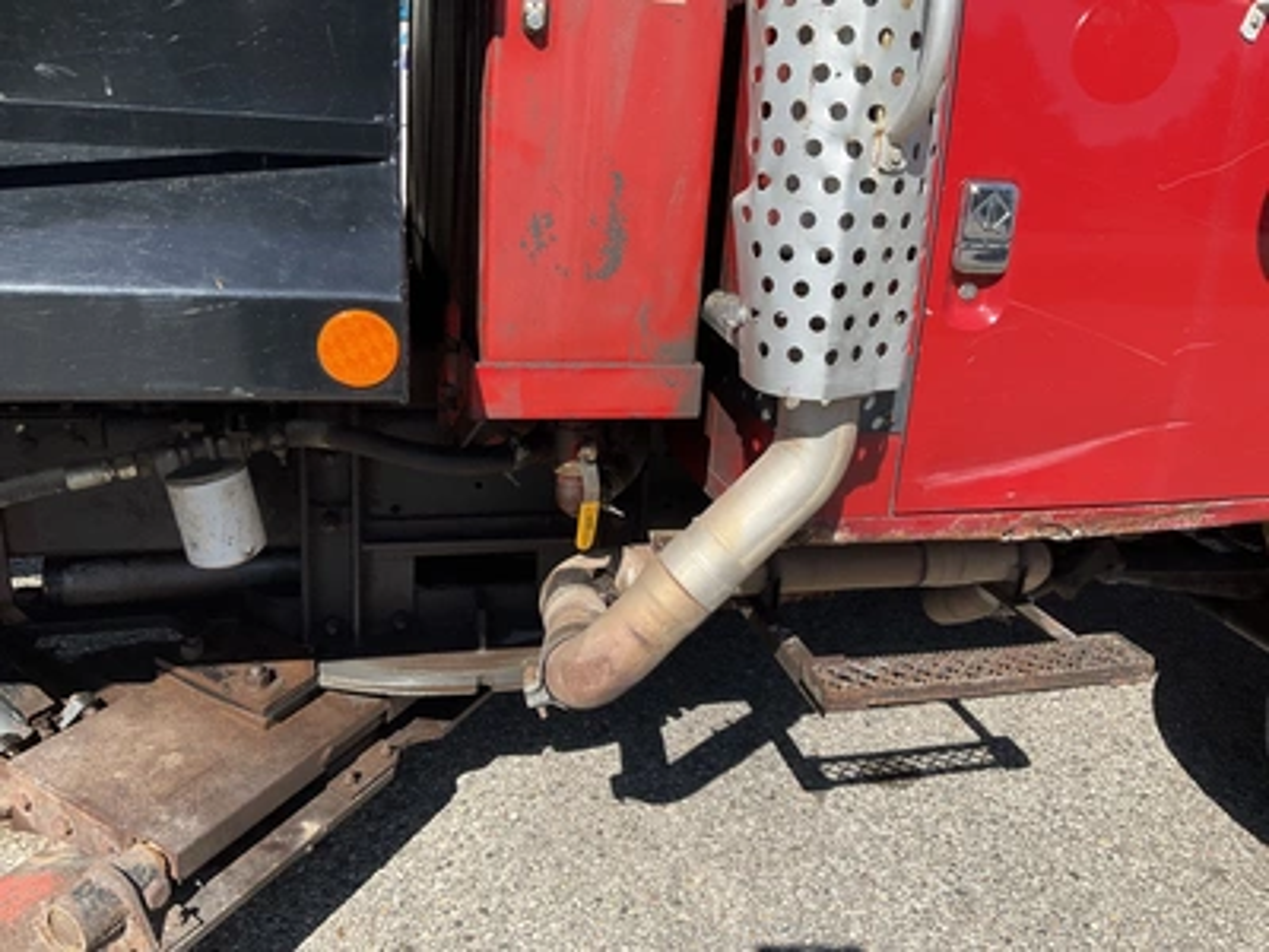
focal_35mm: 29
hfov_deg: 61.7
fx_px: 1063
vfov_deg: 48.2
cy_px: 476
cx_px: 634
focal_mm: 3
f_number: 1.8
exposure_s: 1/1250
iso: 25
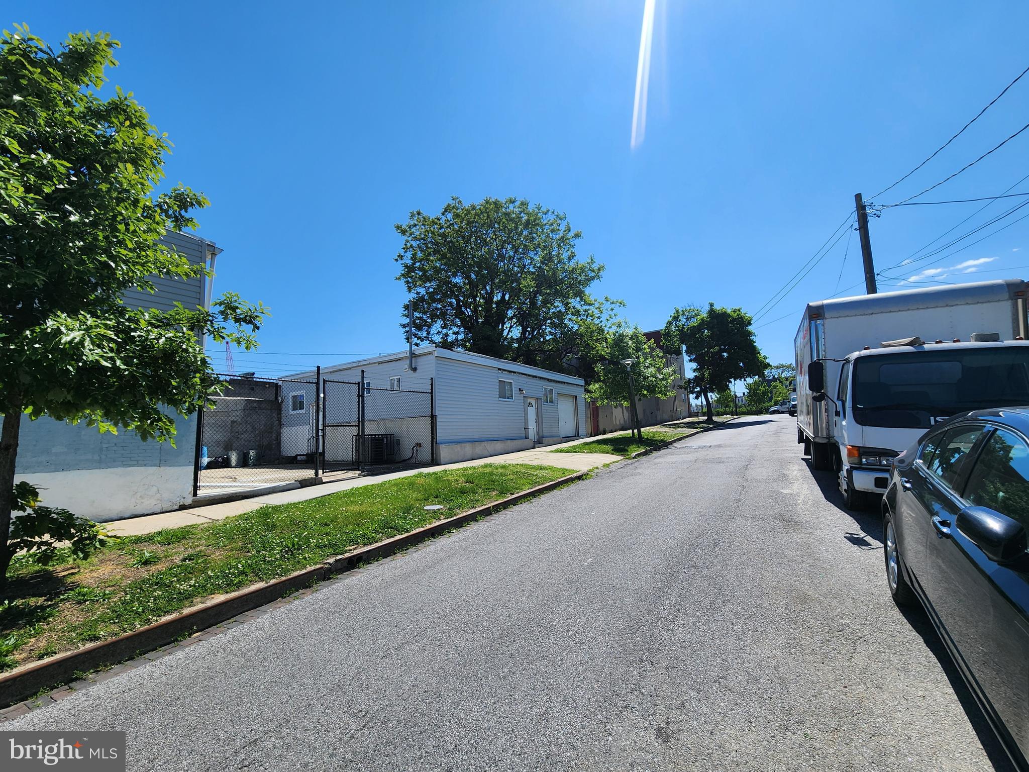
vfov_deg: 89.9
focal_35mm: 13
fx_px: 386
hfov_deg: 106.2
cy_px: 386
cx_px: 514
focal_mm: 2.2
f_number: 2.2
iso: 50
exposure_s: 1/2371
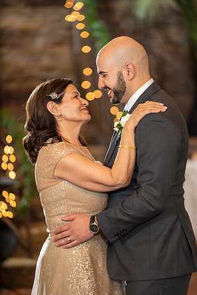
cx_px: 99
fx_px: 1607
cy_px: 147
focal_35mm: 196
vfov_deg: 10.5
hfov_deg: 7.0
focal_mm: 194
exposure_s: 1/250
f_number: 2.8
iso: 1600
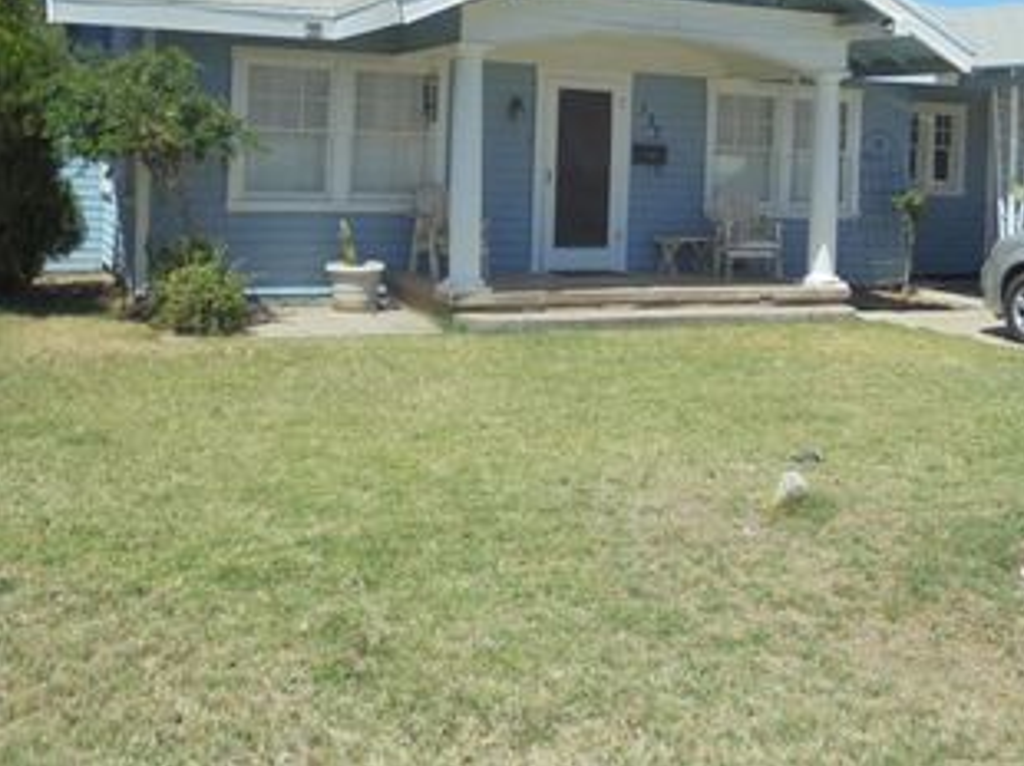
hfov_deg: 44.8
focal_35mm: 42
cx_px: 555
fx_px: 1241
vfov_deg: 33.3
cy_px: 150
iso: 100
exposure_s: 1/125
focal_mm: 4.6
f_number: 11.5
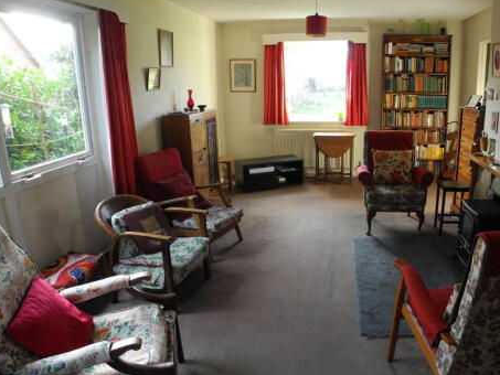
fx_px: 520
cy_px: 177
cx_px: 310
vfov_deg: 39.7
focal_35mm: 36
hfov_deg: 50.9
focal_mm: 6
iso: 197
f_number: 2.8
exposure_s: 1/30
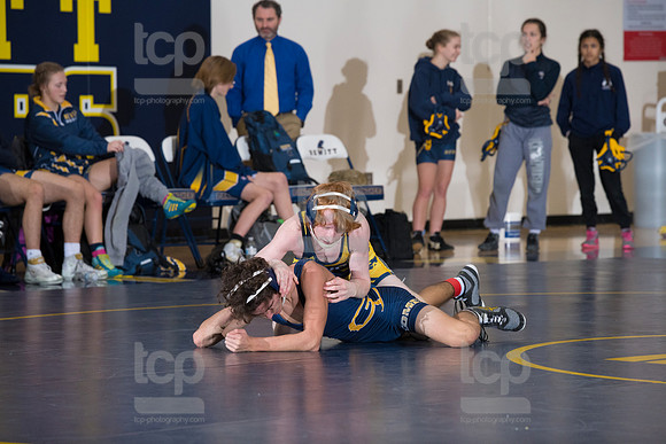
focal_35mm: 185
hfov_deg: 11.1
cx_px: 333
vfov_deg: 7.4
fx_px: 3423
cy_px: 222
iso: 1250
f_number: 5.6
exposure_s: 1/250
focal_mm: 185
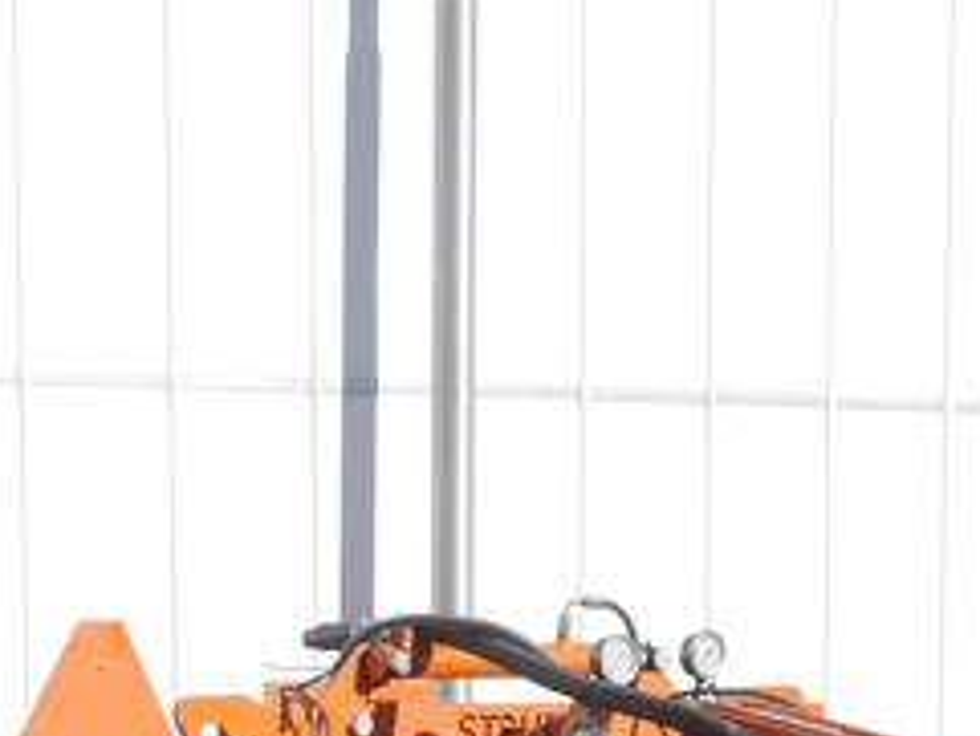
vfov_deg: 9.6
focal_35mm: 144
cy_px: 1452
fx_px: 4079
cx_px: -37
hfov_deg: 13.5
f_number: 8
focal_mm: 17
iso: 160
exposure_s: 1/400
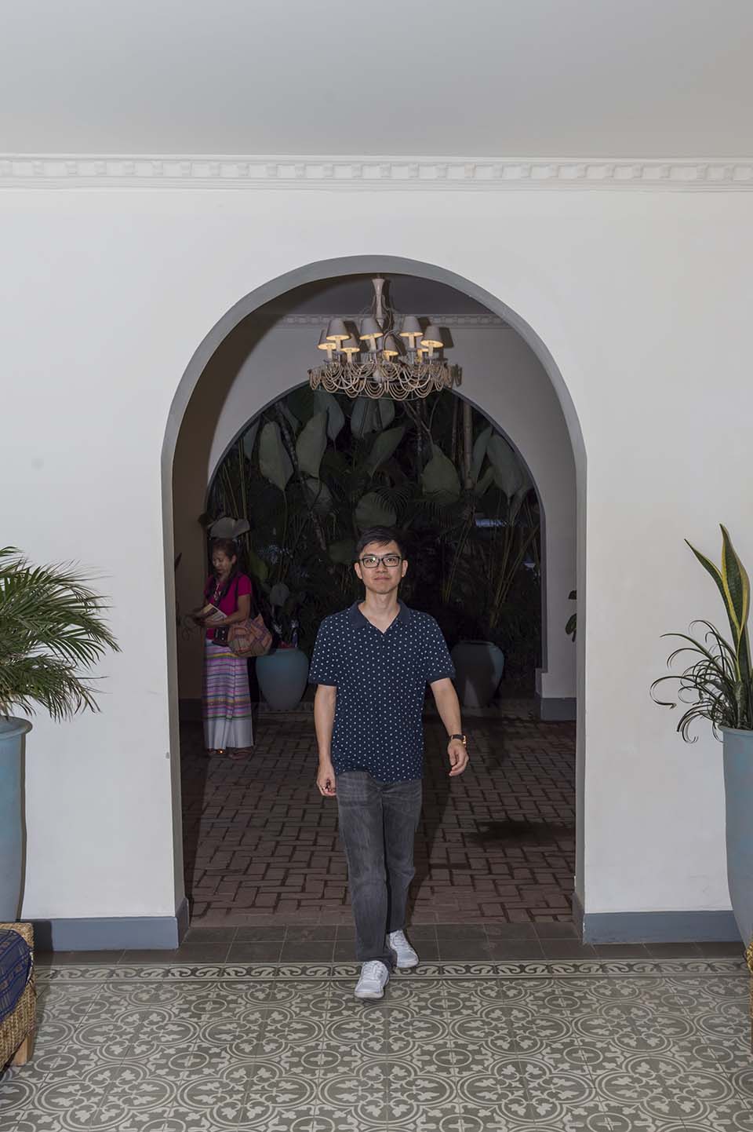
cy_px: 566
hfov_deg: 44.9
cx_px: 376
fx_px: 911
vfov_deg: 63.7
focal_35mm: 29
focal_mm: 29
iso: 200
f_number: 8
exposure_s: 1/60
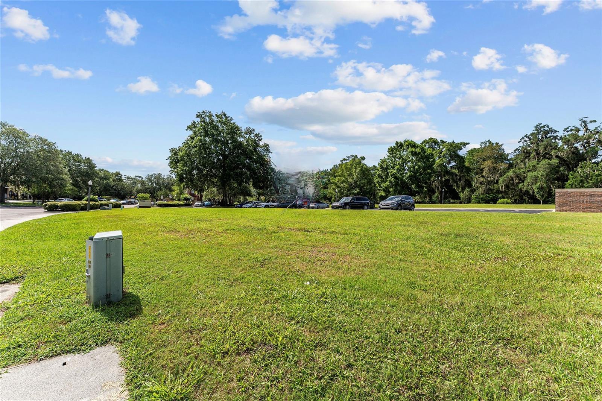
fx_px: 234
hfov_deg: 104.3
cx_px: 301
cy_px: 200
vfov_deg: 81.2
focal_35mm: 14
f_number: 7.1
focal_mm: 14
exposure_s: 1/1600
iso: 400
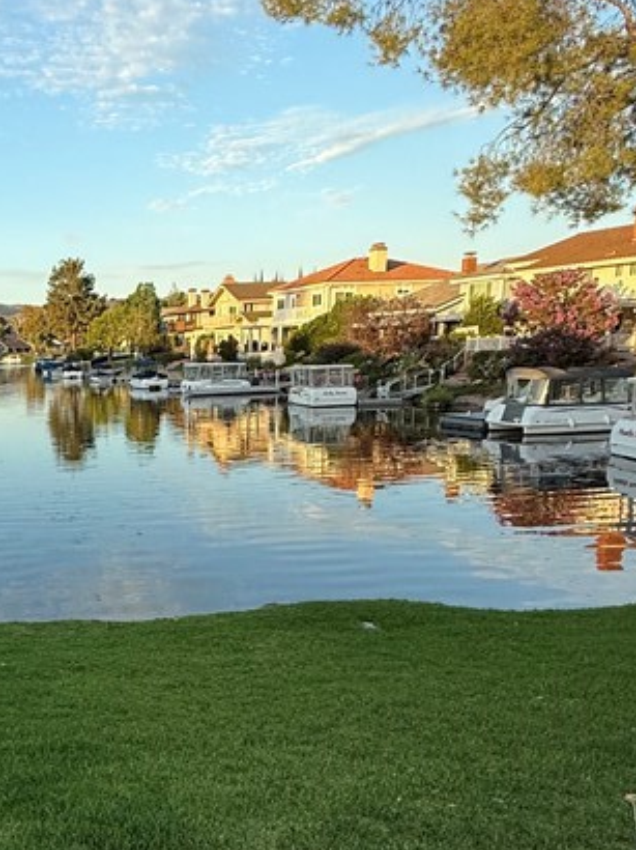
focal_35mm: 35
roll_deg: +2.0
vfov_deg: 52.0
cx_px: -10
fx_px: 858
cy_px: 541
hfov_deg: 36.3
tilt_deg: -12.0
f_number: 2.2
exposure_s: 1/445
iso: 50
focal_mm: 2.22
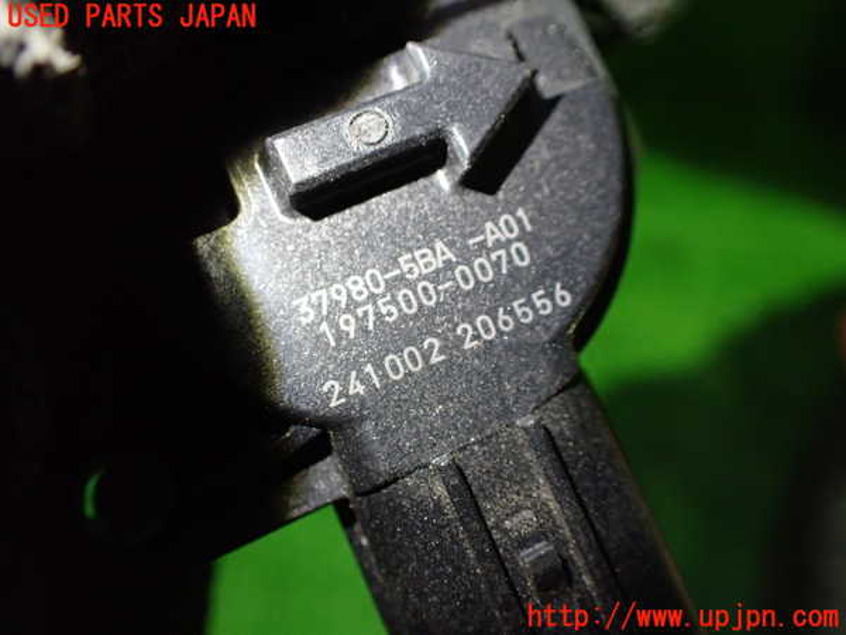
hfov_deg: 60.0
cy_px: 318
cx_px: 423
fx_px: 733
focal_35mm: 30
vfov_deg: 46.8
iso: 800
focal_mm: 5.4
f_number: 2.3
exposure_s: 1/80
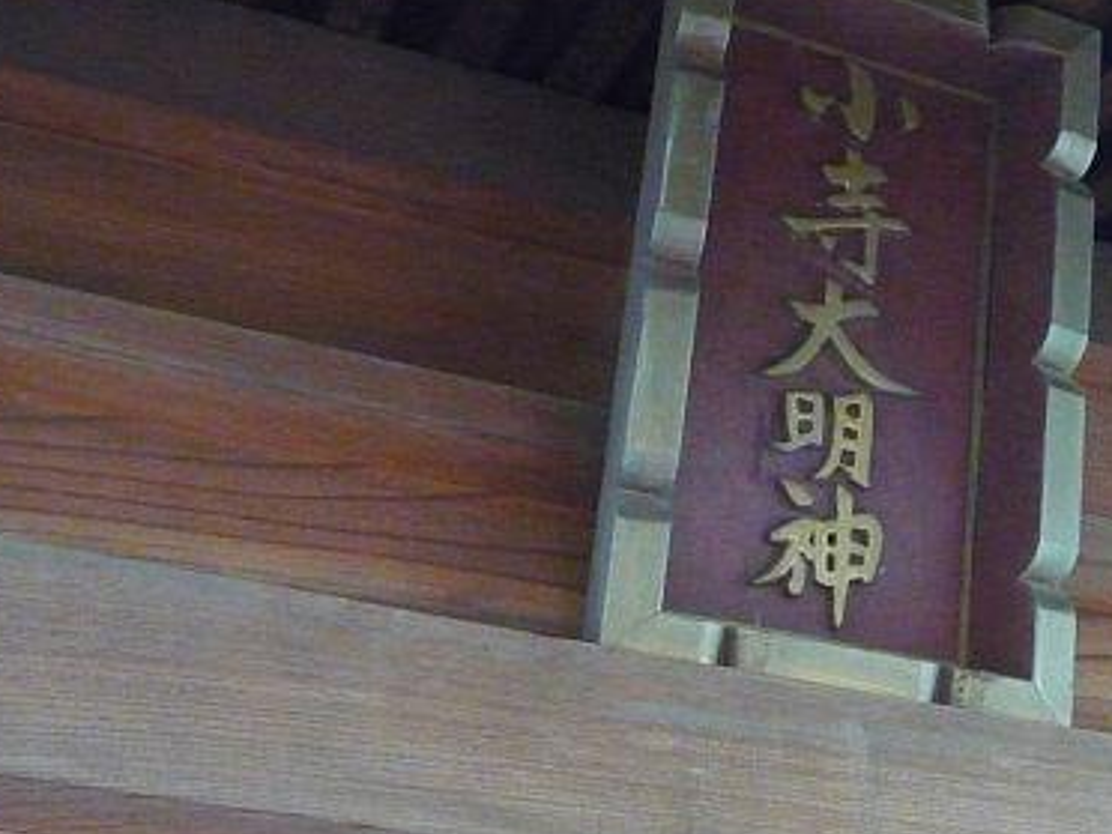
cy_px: 389
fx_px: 1992
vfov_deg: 23.6
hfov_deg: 30.7
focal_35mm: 62
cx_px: 816
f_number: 3.7
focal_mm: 6.3
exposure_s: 1/8
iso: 800
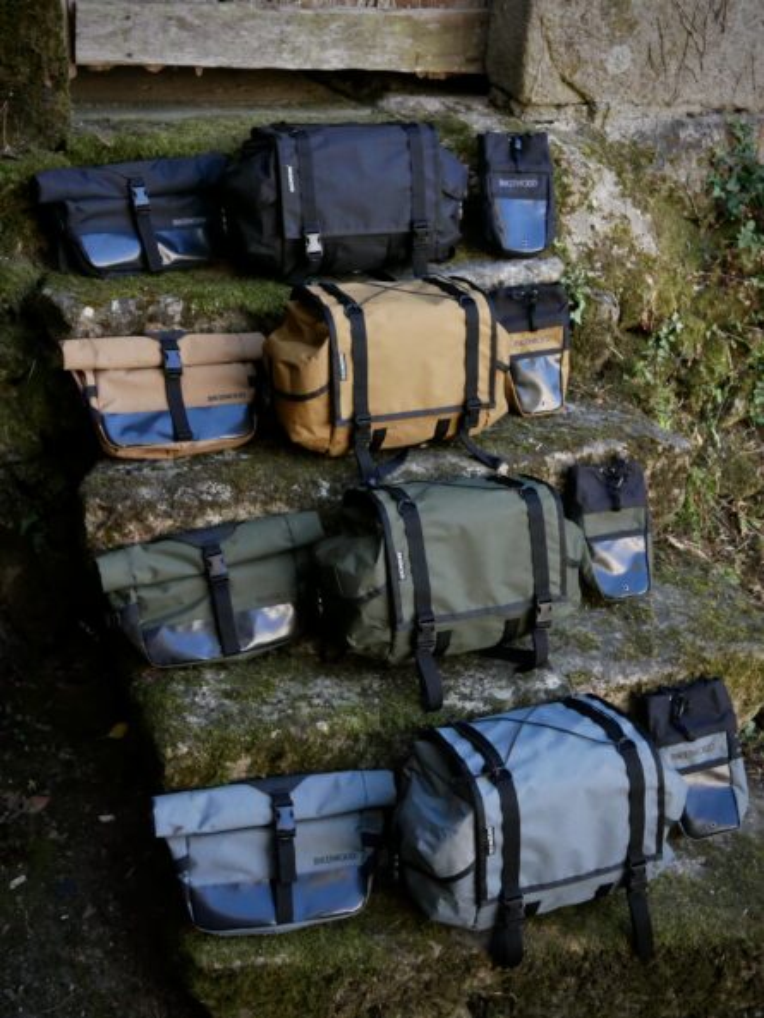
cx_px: 382
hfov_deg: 36.0
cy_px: 509
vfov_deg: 46.8
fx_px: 1177
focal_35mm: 40
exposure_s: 1/500
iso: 3200
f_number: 5.6
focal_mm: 20
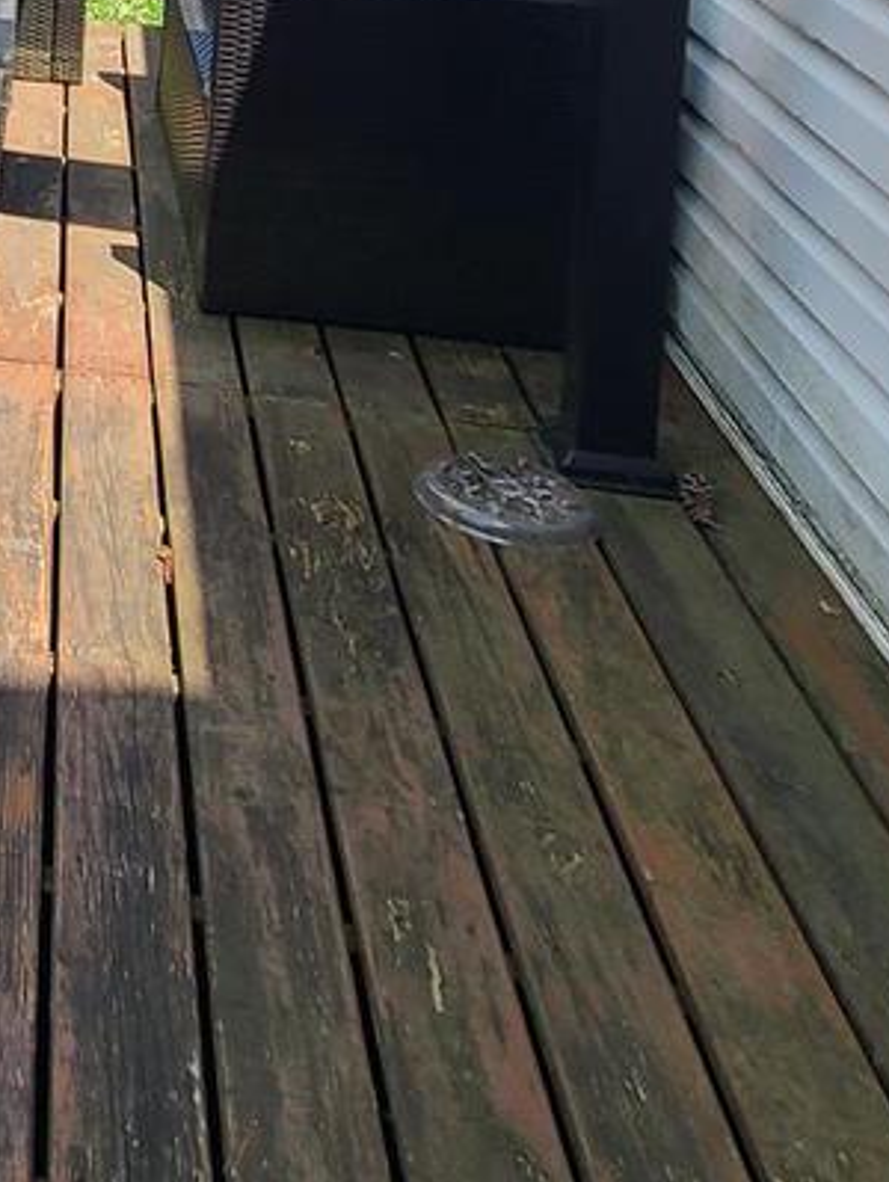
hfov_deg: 23.9
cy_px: -237
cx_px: -397
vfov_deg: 31.8
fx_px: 1709
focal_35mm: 50
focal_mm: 2.2
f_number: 2.2
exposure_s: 1/1179
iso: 50
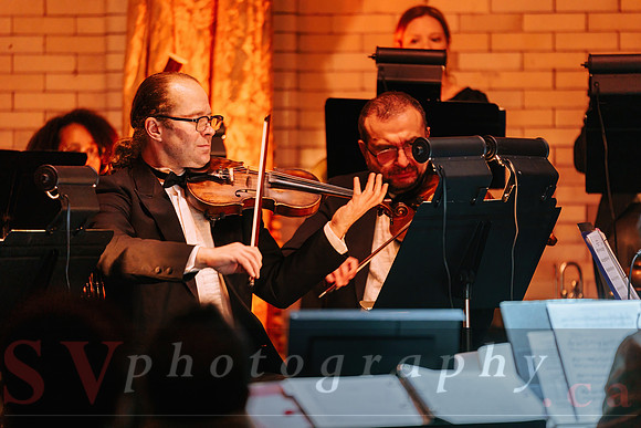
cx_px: 320
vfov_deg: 6.8
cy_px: 214
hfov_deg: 10.2
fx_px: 3582
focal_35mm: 201
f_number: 2.8
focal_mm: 197
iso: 1000
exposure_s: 1/60
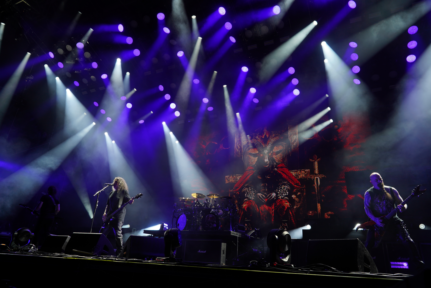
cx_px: 216
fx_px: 287
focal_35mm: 24
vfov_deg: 53.1
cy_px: 144
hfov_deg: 73.7
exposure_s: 1/100
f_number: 6.3
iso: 100
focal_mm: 24
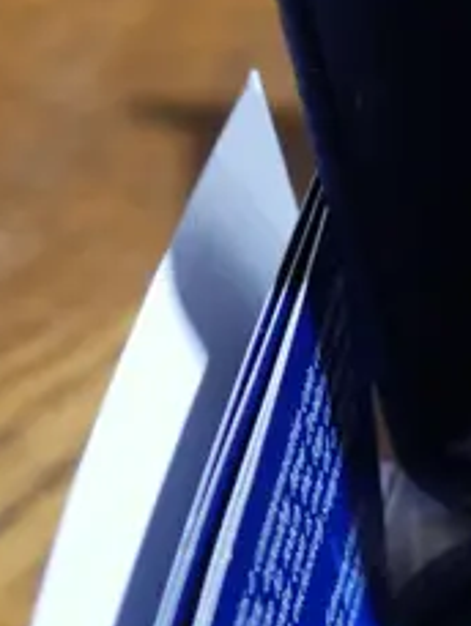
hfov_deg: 8.0
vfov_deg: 11.0
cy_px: 599
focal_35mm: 179
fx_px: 3244
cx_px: 880
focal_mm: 20
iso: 1250
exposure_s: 1/60
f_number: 4.5
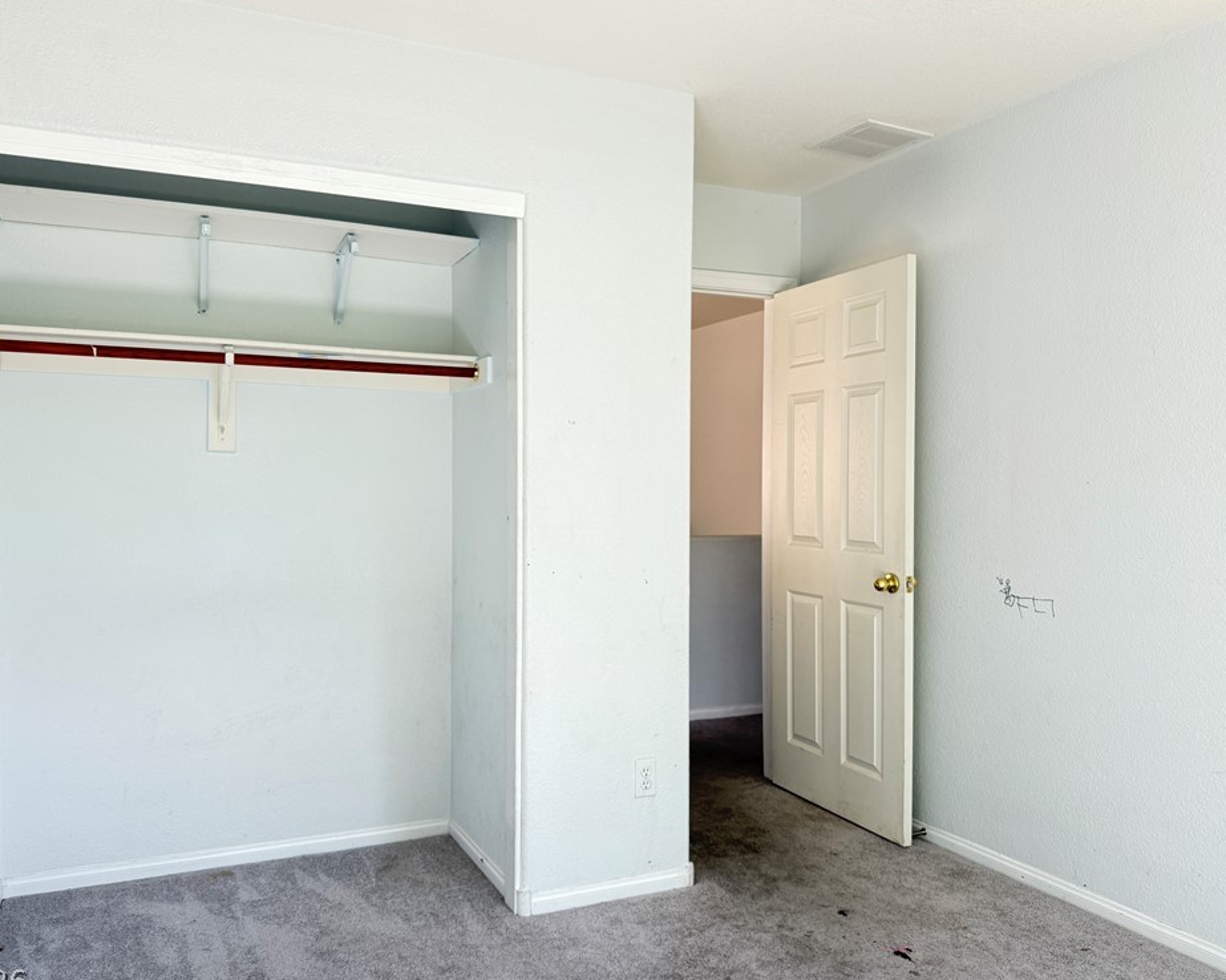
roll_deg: -0.6
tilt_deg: -0.5
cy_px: 493
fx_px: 943
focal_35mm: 26
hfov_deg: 65.9
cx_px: 562
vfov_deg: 54.9
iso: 200
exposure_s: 1/243
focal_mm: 6.76
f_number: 1.78
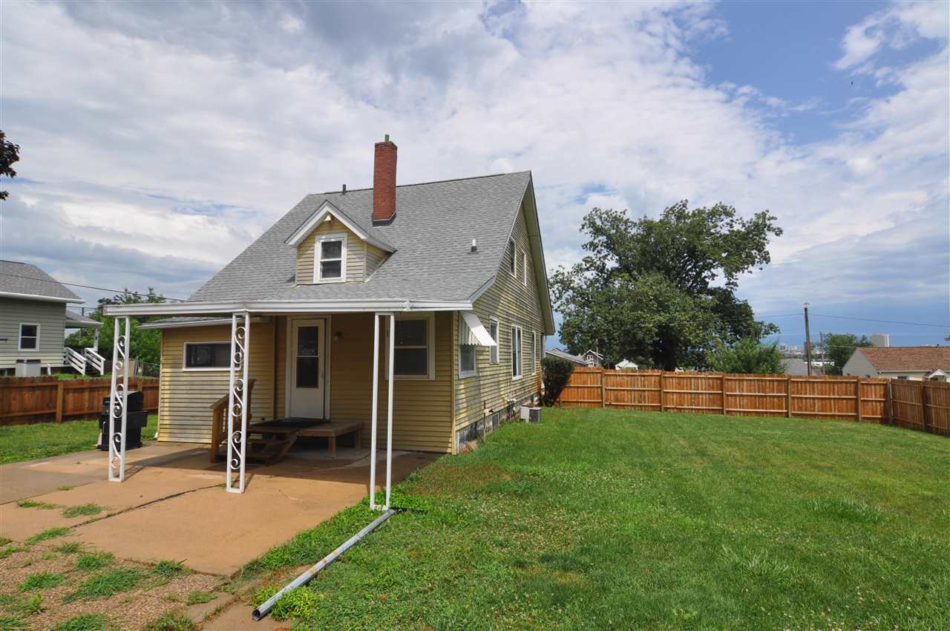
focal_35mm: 18
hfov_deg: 90.1
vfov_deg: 67.2
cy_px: 316
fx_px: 474
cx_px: 475
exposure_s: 1/400
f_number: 10
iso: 200
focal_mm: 12
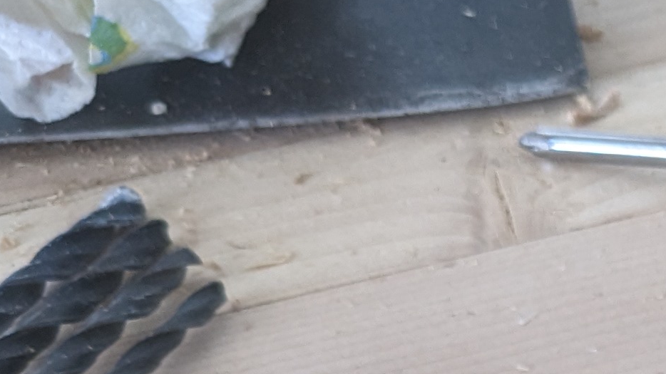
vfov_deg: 8.6
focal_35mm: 127
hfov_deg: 14.4
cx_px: 1275
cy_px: 944
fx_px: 2242
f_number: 1.73
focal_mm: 4.38
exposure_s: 1/60
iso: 65
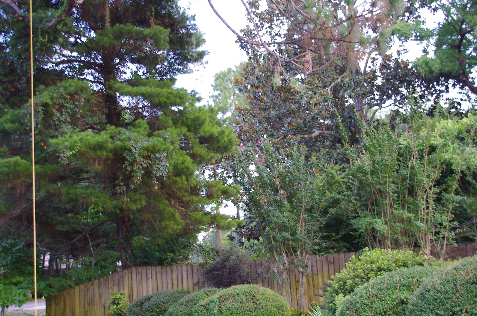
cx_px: 244
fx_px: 740
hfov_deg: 35.7
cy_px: 139
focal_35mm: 56
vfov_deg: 24.1
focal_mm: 22
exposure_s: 1/5
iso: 100
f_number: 4
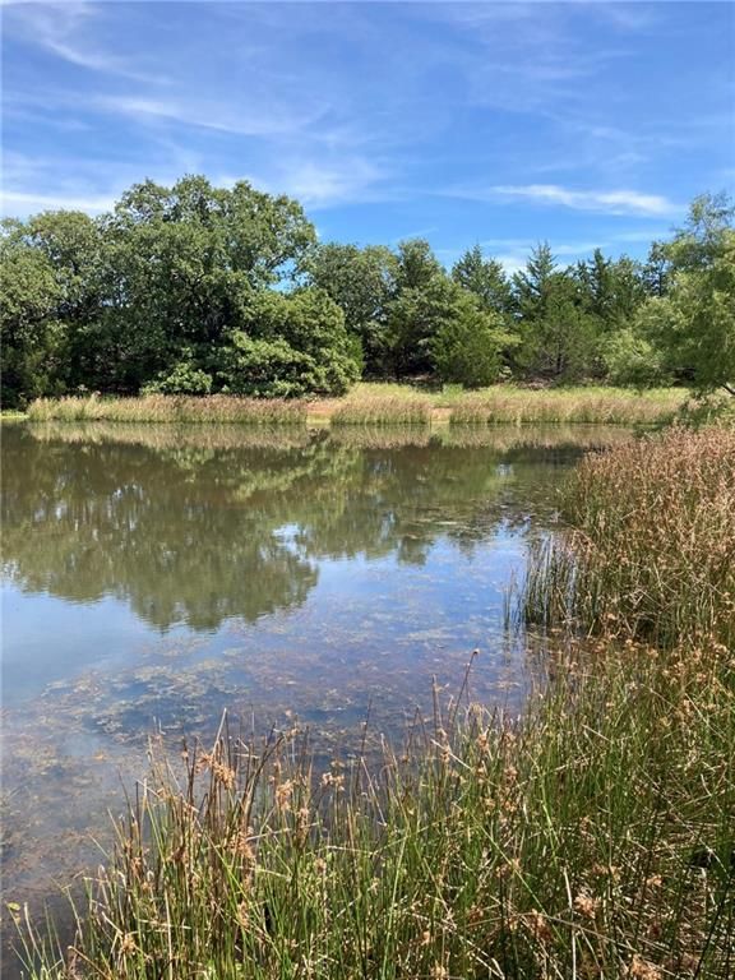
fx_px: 793
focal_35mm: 28
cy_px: 490
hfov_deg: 49.7
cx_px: 368
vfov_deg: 63.4
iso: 20
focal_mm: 3.99
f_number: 1.8
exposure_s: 1/952
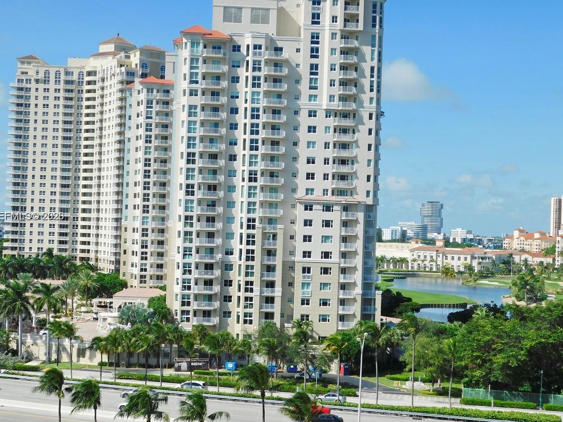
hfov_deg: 35.5
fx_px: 878
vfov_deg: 27.0
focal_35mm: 54
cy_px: 217
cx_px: 270
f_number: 7.4
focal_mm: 8
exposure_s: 1/500
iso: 125
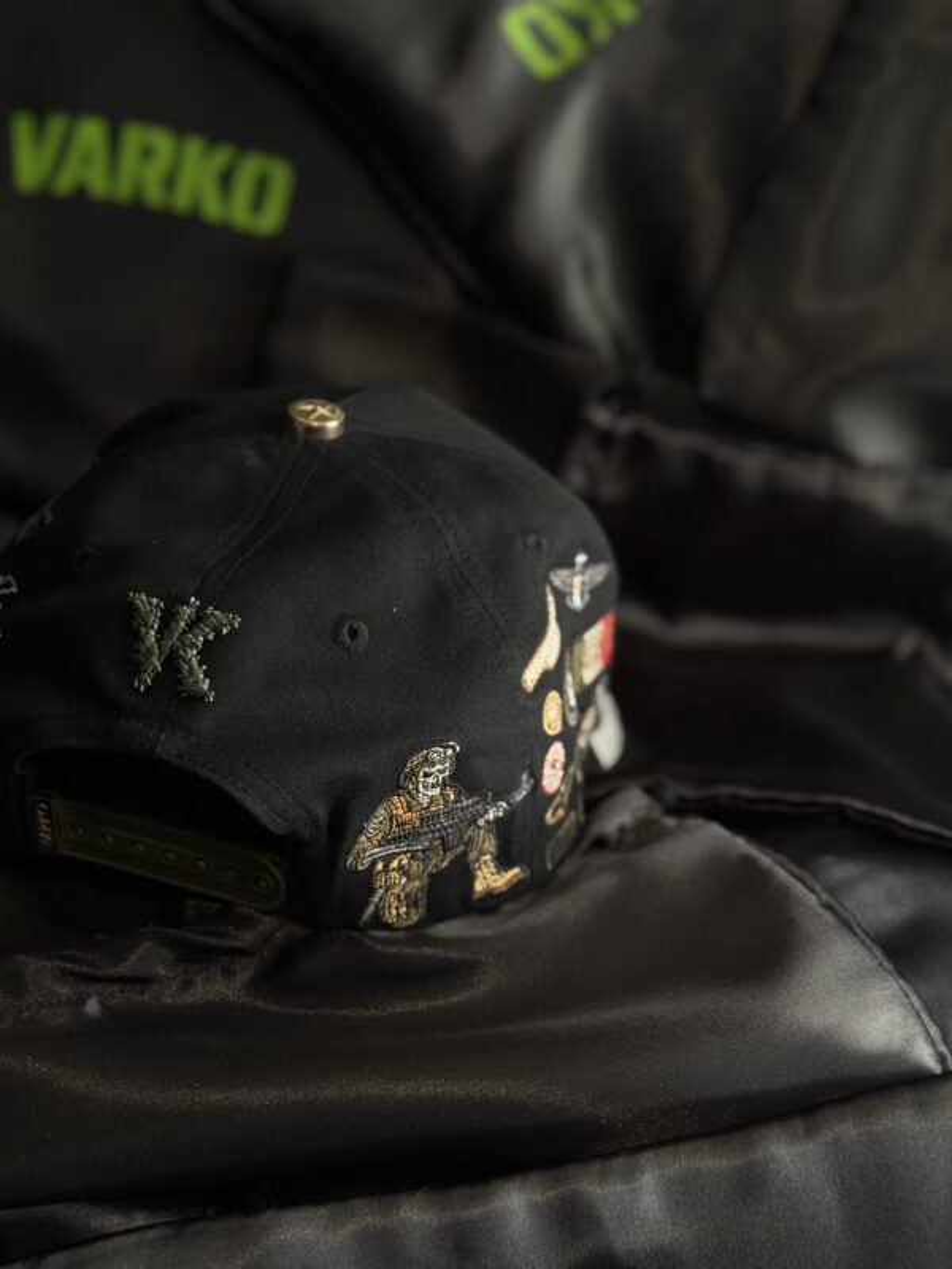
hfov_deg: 30.3
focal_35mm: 48
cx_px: 476
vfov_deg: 39.7
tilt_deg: -21.5
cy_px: 634
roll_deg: -3.2
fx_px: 1760
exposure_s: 1/60
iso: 250
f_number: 1.78
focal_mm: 6.76
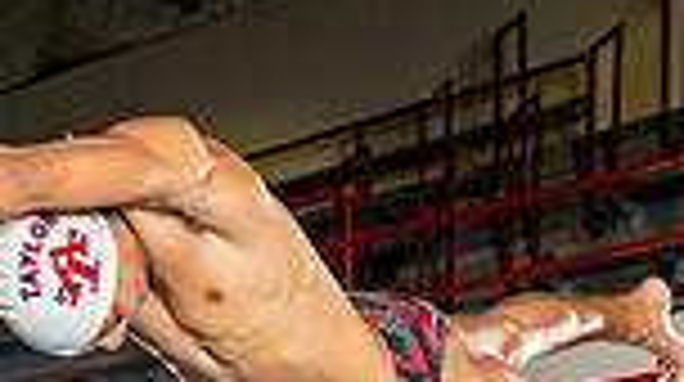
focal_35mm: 118
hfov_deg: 18.2
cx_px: 315
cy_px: 966
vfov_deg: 9.0
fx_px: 2137
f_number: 3.5
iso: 320
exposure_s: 1/250
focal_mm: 38
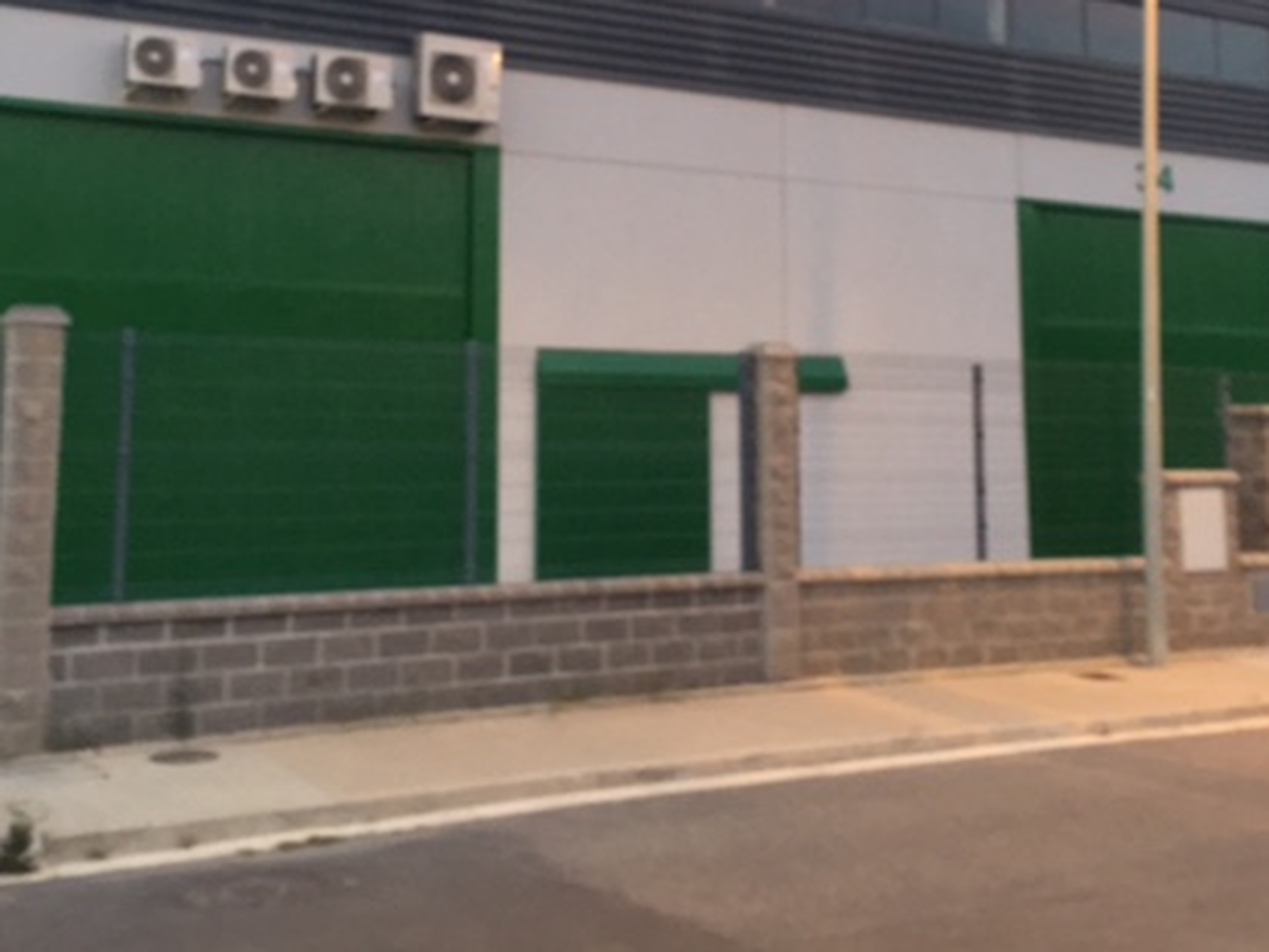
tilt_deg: +7.0
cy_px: 219
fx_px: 1650
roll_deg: +0.2
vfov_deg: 31.5
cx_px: 641
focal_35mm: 45
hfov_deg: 42.1
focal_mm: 4.15
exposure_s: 1/25
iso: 200
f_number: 2.2
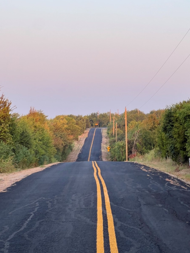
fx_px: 725
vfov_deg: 19.8
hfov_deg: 14.9
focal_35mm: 99
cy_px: 133
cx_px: 114
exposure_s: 1/99
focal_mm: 9
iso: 32
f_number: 2.8
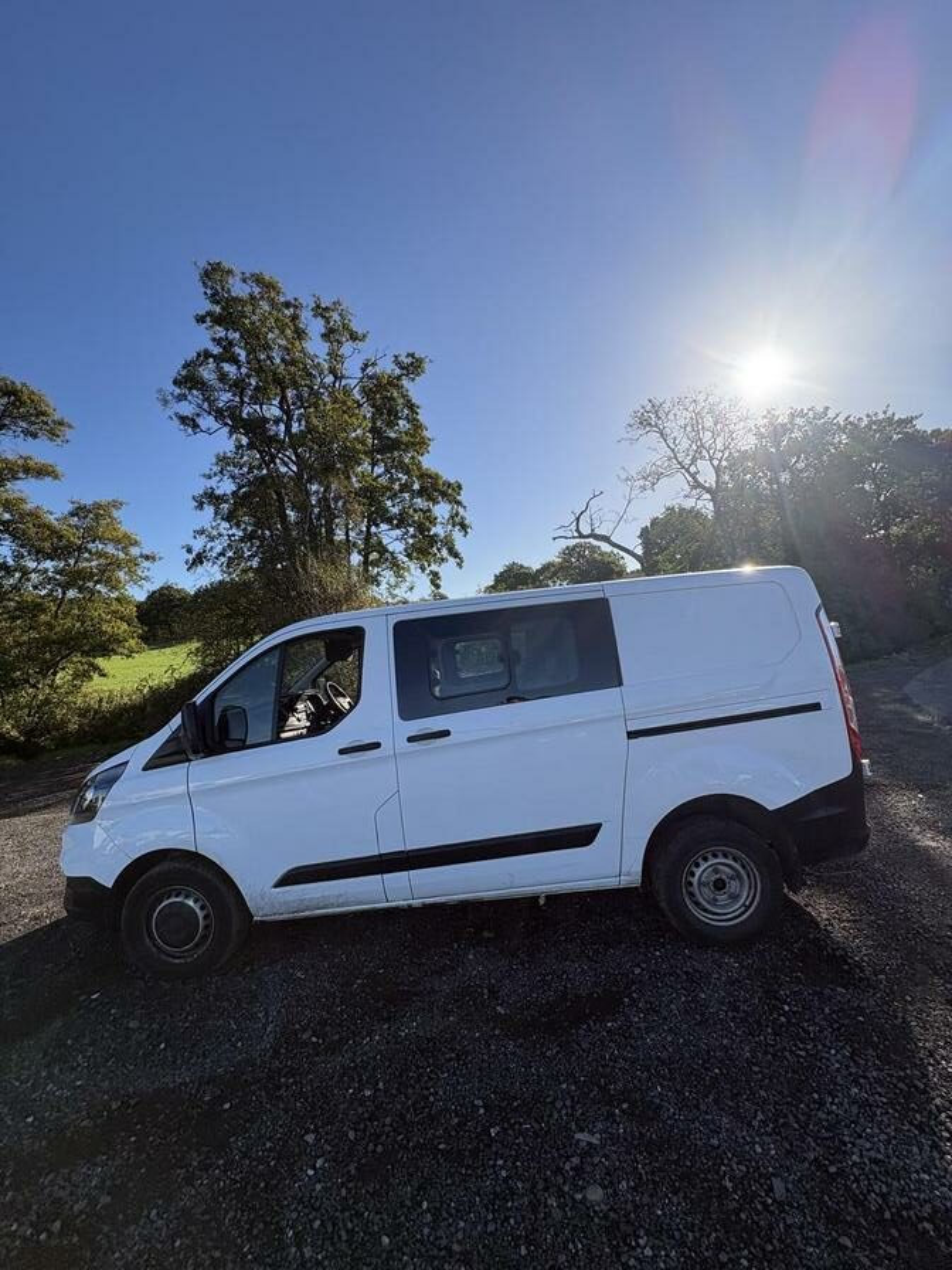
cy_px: 635
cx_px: 476
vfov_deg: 102.1
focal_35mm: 14
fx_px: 513
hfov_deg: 85.7
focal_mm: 2.22
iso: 50
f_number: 2.2
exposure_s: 1/1567
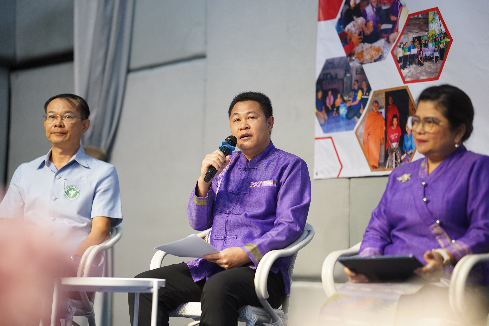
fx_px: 1168
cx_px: 245
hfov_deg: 23.6
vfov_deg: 15.9
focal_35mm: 86
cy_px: 161
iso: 400
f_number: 1.4
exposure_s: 1/160
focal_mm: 85
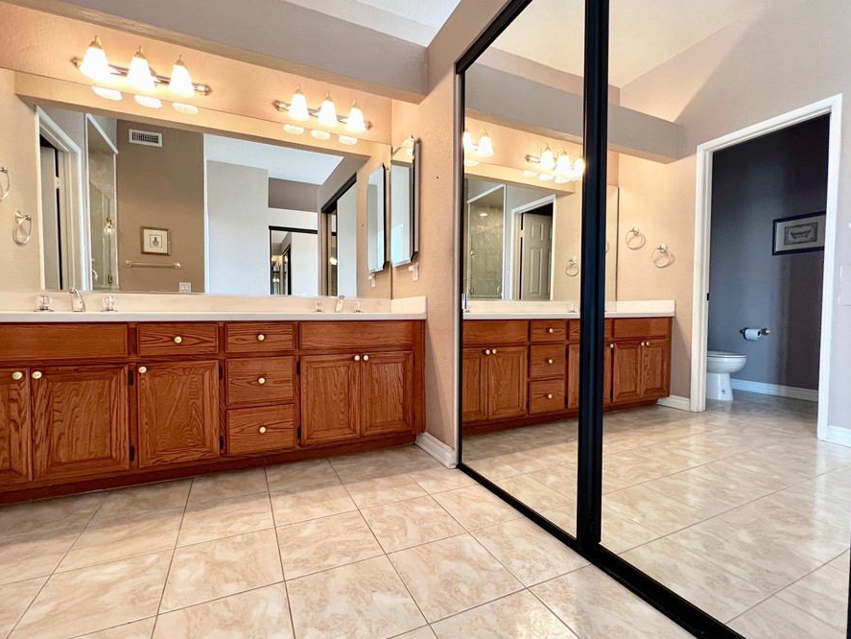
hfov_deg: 98.1
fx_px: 369
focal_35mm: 15
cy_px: 320
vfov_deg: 81.8
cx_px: 417
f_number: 1.8
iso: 160
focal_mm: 1.57
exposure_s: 1/60
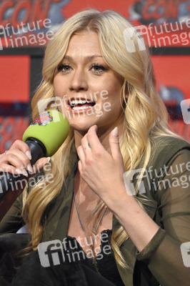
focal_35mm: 400
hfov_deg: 3.4
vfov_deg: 5.2
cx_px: 95
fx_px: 3172
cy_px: 143
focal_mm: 400
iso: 2000
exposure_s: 1/500
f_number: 4.5
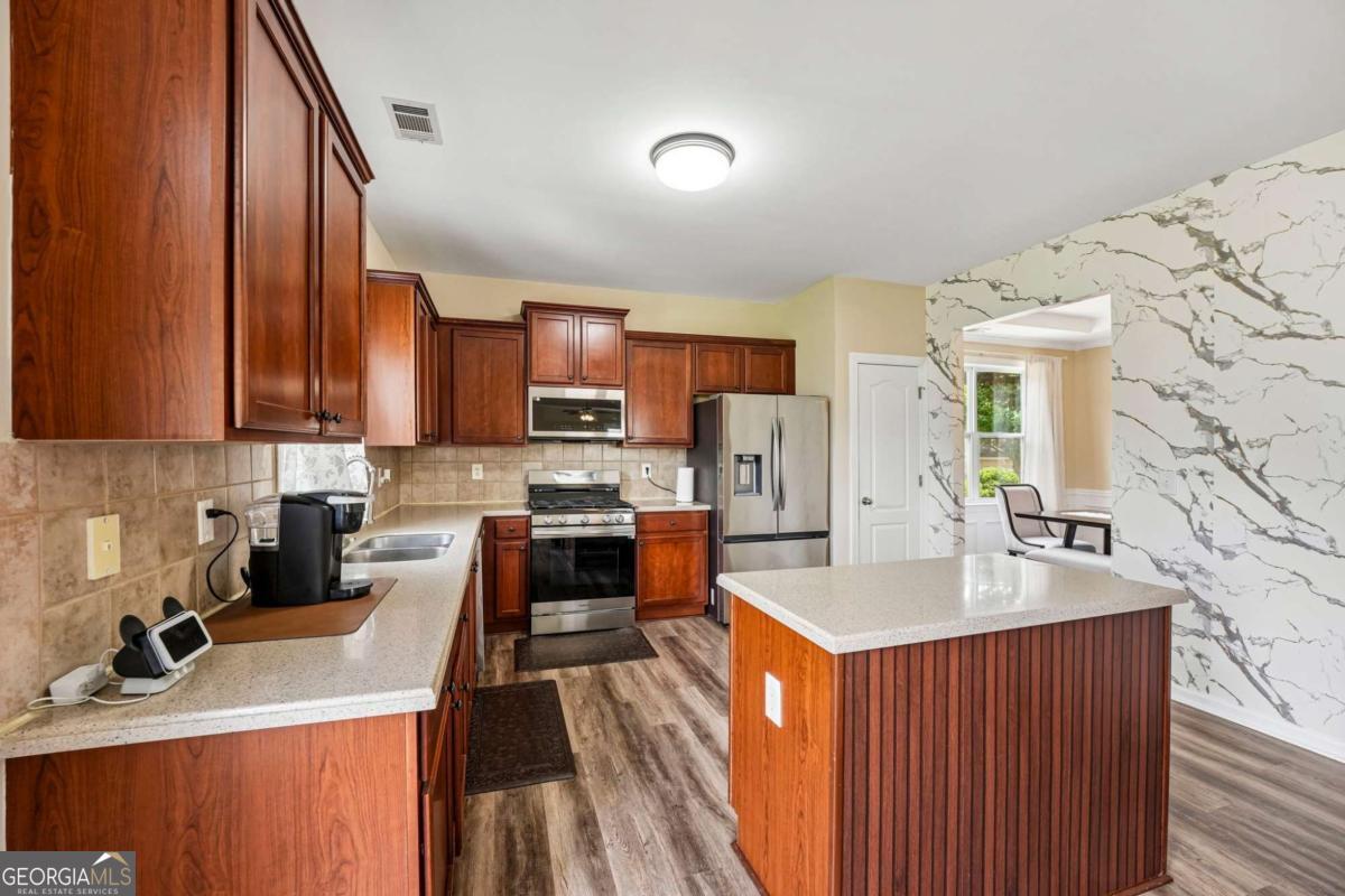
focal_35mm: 14
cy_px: 448
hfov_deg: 104.3
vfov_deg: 81.2
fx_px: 523
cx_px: 672
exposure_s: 1/10
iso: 320
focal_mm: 14
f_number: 8
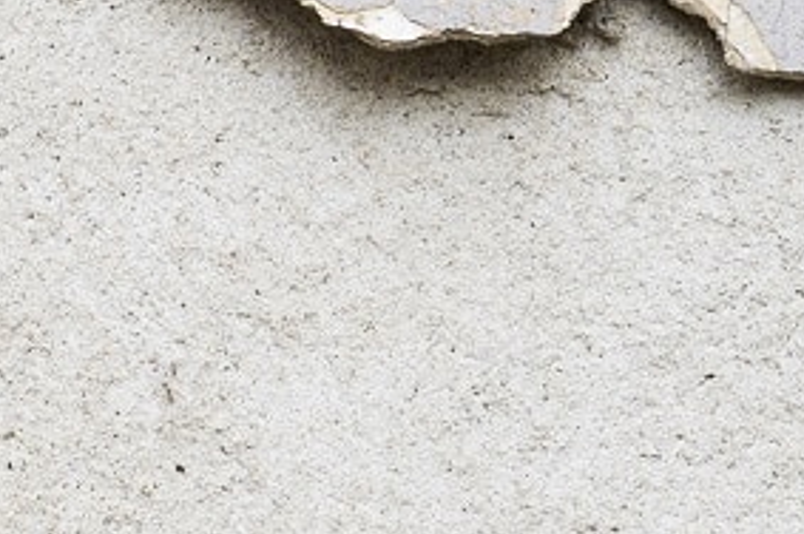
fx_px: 7562
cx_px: -1023
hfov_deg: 5.9
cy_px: 1217
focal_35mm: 339
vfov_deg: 4.0
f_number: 11
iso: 500
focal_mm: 50
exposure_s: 1/320
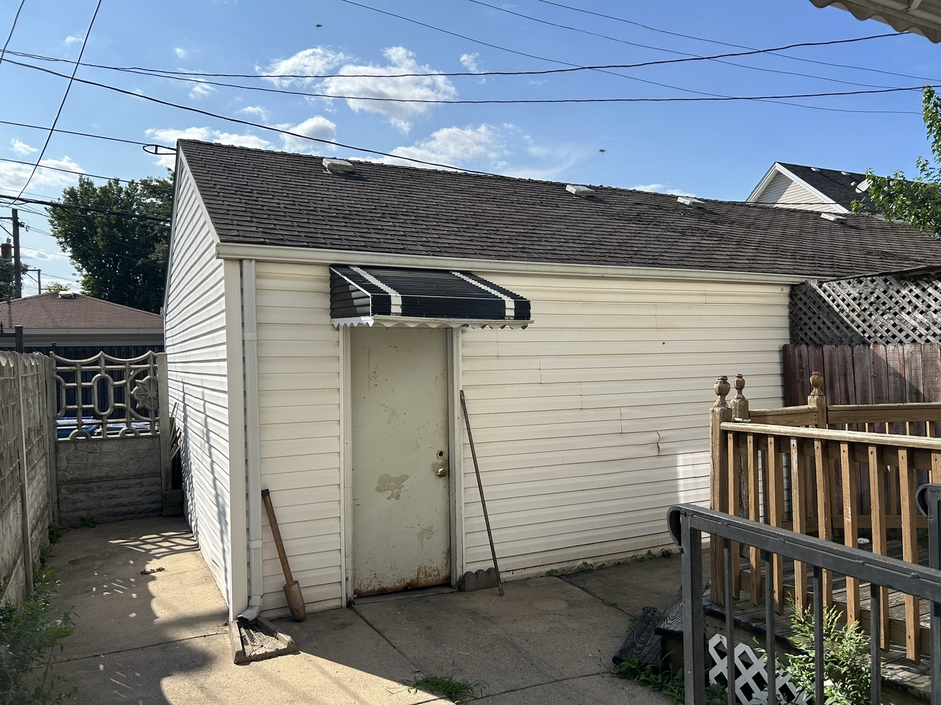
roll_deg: +1.6
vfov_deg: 53.1
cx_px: 470
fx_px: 707
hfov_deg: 67.3
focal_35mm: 26
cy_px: 352
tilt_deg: -0.2
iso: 50
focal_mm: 5.7
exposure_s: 1/4630
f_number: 1.5
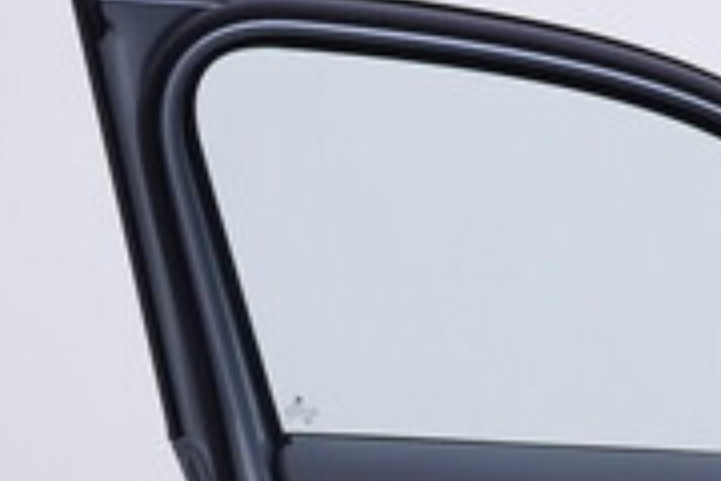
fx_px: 2203
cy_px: 611
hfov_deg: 18.4
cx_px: 613
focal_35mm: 110
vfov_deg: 12.1
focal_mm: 24
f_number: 4
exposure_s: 1/80
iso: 125
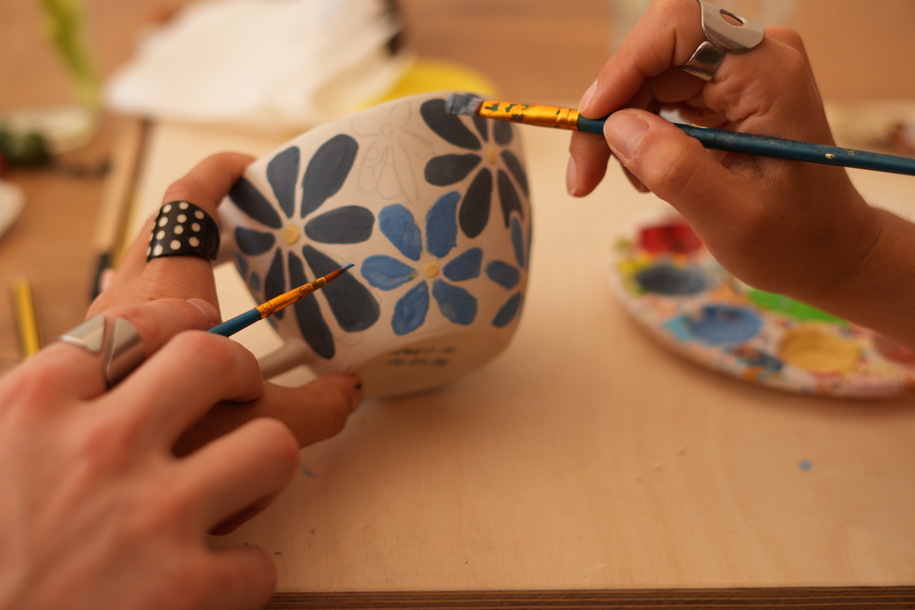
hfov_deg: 30.9
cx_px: 406
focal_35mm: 65
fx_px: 1652
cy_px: 282
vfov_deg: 20.9
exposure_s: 1/80
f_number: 2.2
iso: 100
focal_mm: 50
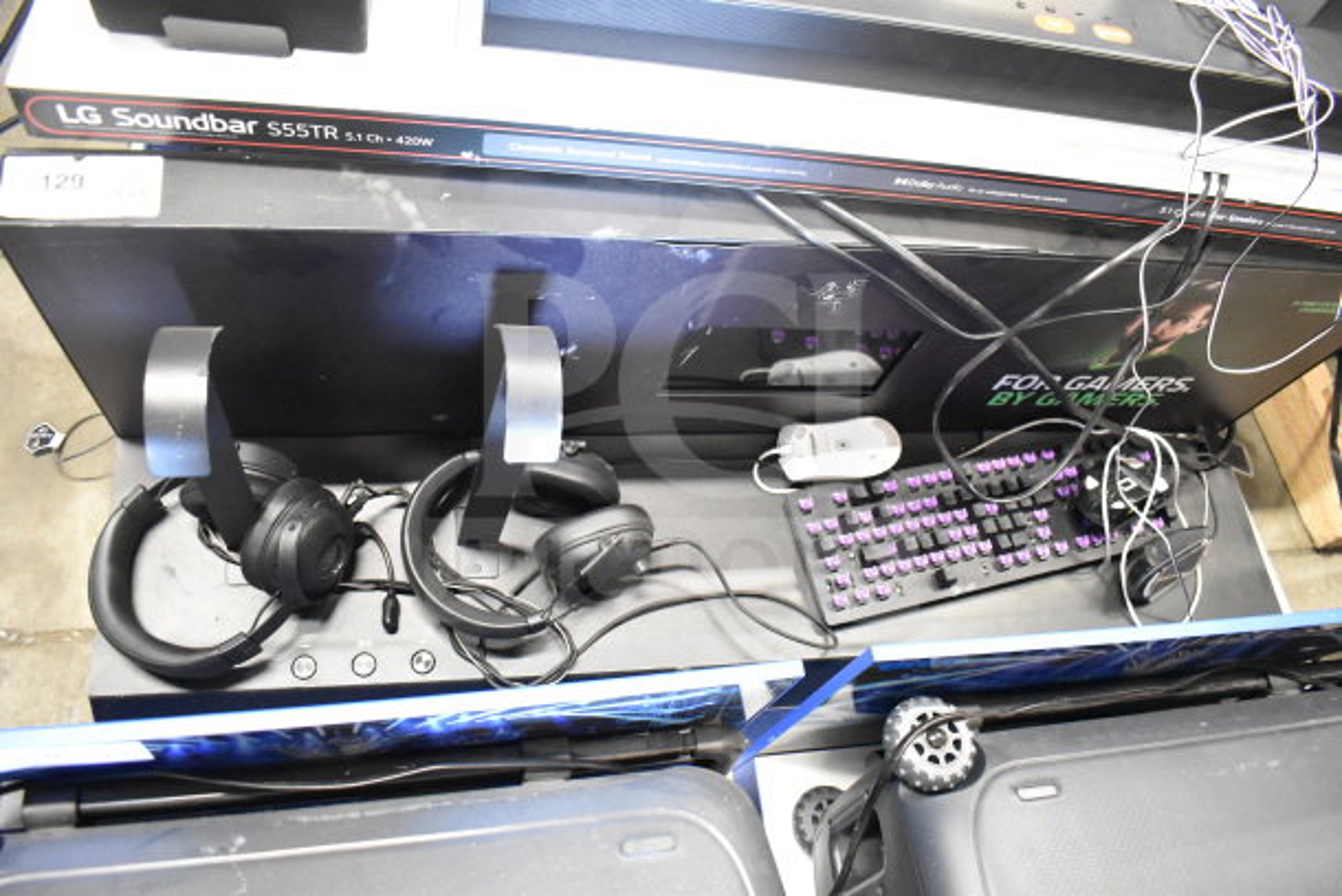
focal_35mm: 27
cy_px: 448
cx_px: 671
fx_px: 1007
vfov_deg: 48.0
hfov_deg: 67.4
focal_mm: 18
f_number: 3.5
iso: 7200
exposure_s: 1/30
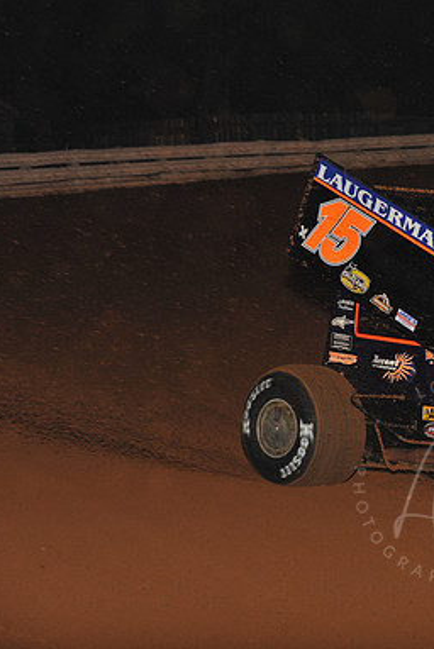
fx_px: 3411
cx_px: 454
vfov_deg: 10.9
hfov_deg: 7.2
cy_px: 325
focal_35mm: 189
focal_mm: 125
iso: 1250
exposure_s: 1/320
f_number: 7.1
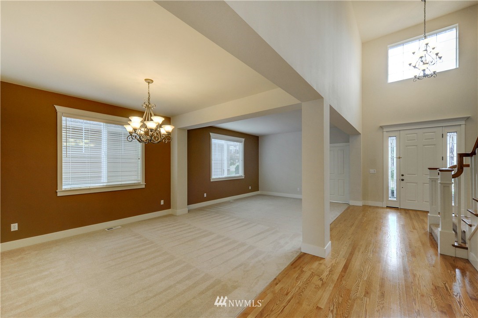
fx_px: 186
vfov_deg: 81.1
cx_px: 239
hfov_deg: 104.3
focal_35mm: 14
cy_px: 159
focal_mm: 14
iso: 800
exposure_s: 1/60
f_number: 11
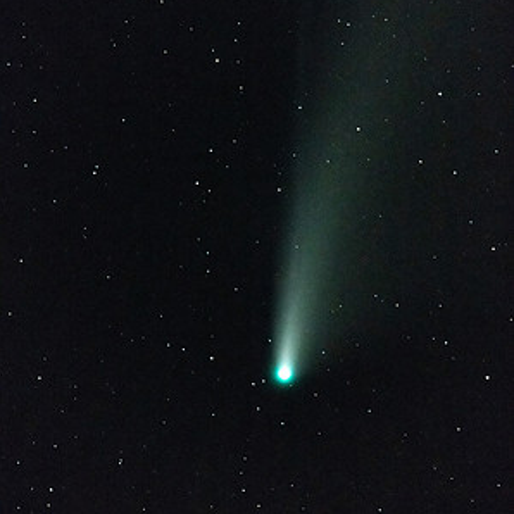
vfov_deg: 2.3
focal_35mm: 770
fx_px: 12935
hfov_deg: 2.3
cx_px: 257
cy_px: 226
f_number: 4
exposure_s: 2
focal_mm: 600
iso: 16000
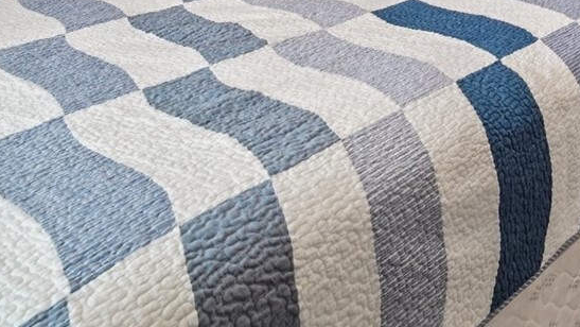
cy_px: -211
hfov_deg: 35.2
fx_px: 800
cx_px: 608
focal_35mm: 52
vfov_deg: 19.1
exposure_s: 1/10
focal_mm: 16
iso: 1600
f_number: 8
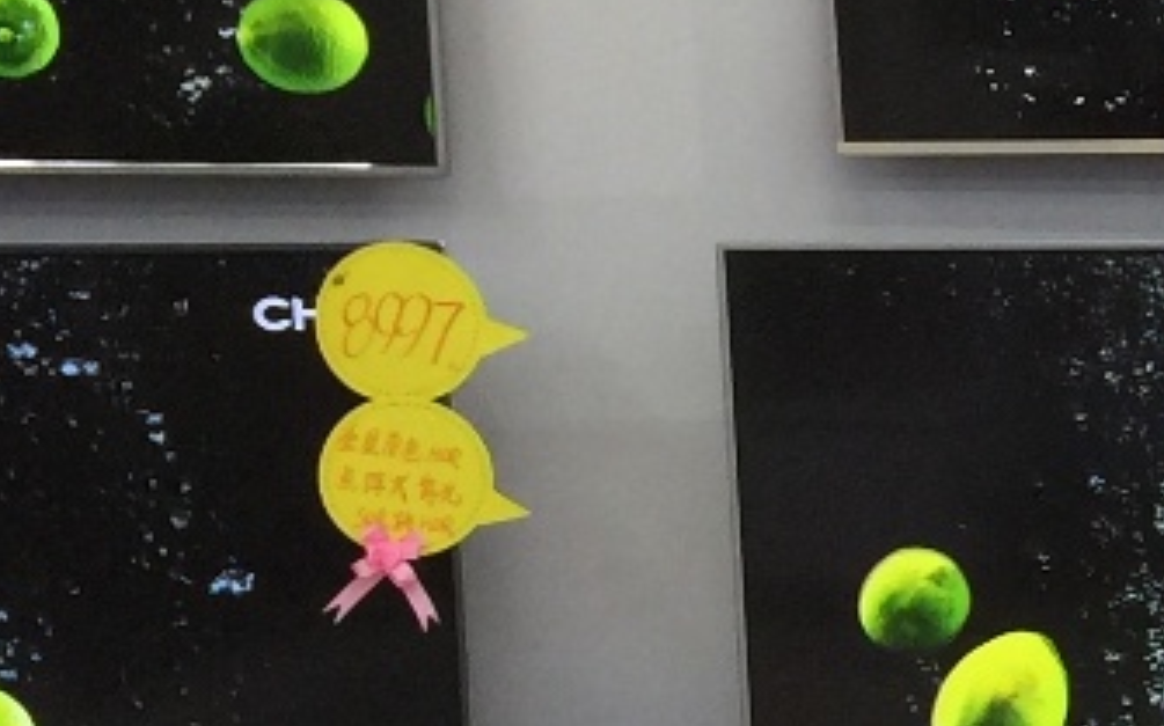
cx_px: 2606
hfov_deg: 12.0
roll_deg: -1.2
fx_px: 4661
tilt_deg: -7.9
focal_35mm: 147
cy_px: 702
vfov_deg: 8.9
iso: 32
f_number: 2.2
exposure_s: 1/33
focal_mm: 4.15
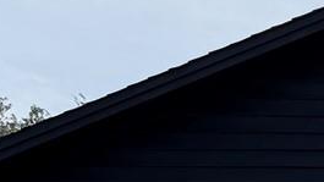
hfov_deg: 11.6
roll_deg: +1.5
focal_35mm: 158
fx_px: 1357
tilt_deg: -0.1
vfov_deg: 7.1
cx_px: 735
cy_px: 470
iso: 80
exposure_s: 1/4975
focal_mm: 6.76
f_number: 1.78
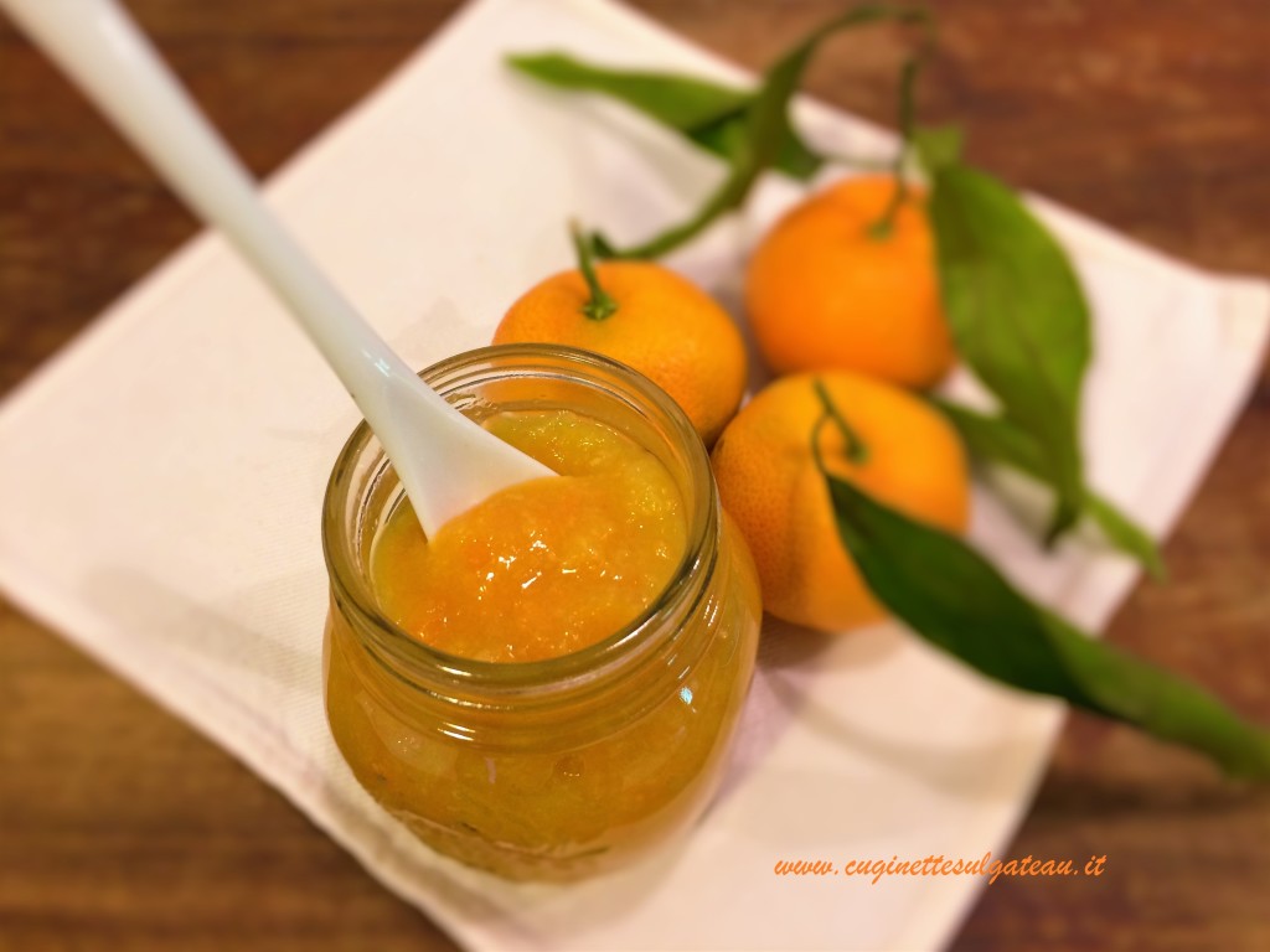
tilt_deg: -58.4
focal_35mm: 29
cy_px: 476
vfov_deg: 48.2
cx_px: 635
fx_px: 1064
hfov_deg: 61.7
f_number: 2.2
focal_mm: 4.15
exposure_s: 1/33
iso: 160
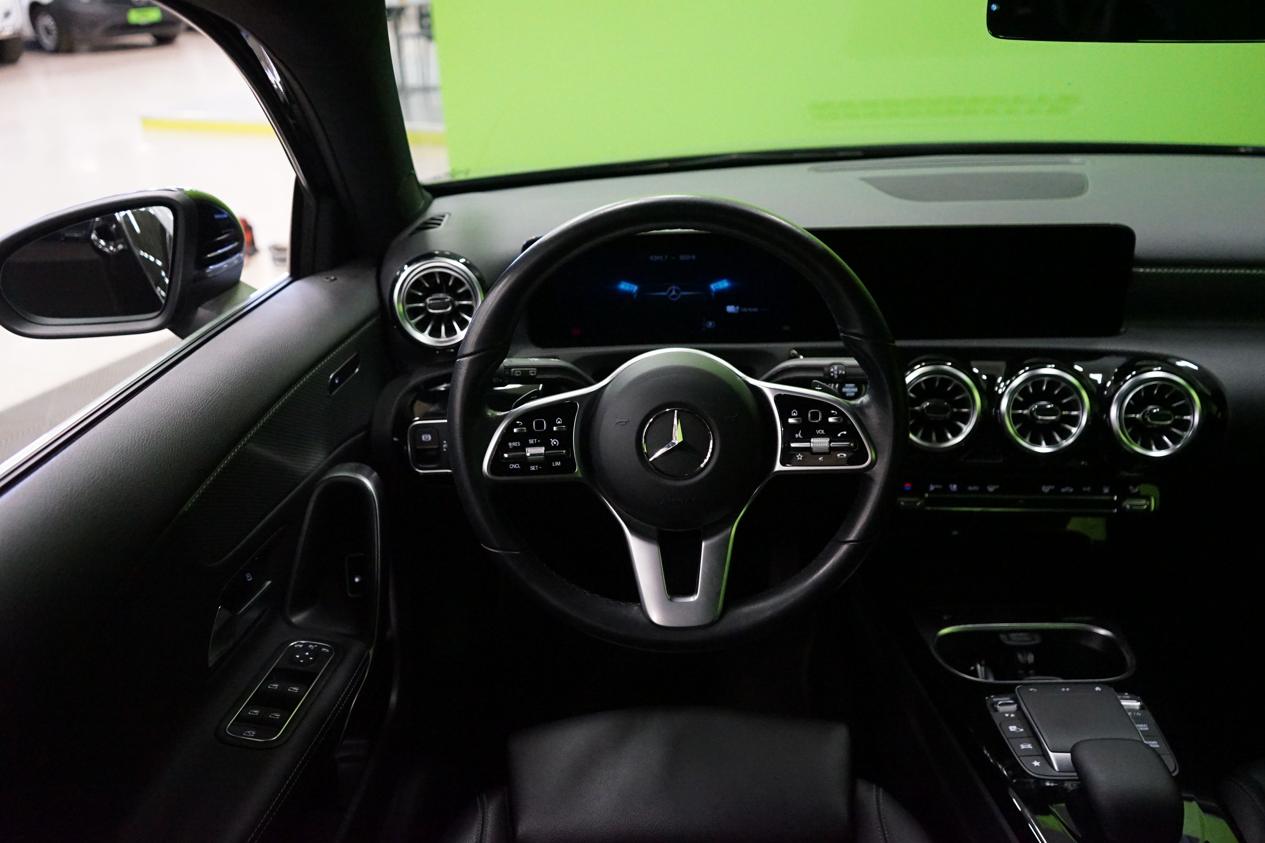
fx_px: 1019
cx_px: 632
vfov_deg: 45.0
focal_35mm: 29
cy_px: 422
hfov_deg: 63.7
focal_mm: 29
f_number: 3.5
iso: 6400
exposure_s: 1/60
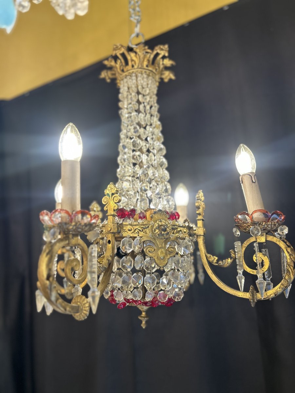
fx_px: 295
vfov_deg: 67.3
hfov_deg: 53.1
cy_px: 196
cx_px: 148
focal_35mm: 26
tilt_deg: +12.3
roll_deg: +2.3
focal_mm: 5.7
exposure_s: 1/100
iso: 64
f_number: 1.5
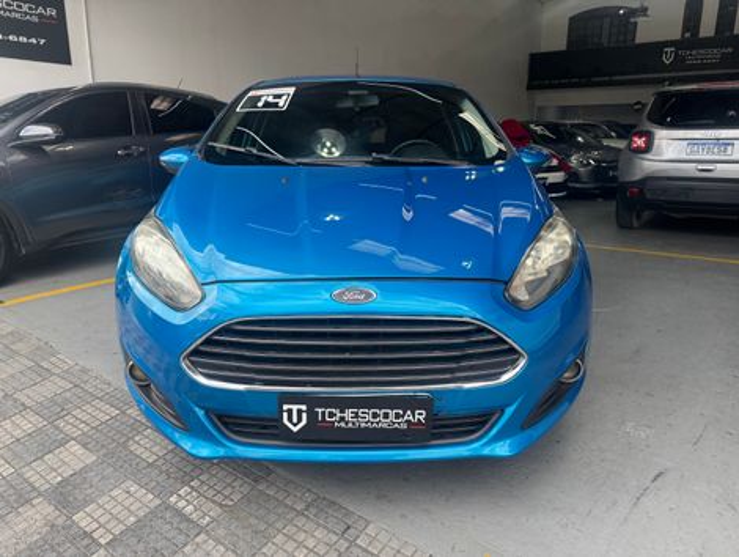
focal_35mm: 24
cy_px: 278
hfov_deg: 71.5
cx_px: 370
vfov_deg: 56.9
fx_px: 513
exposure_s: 1/518
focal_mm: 6.76
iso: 80
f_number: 1.78
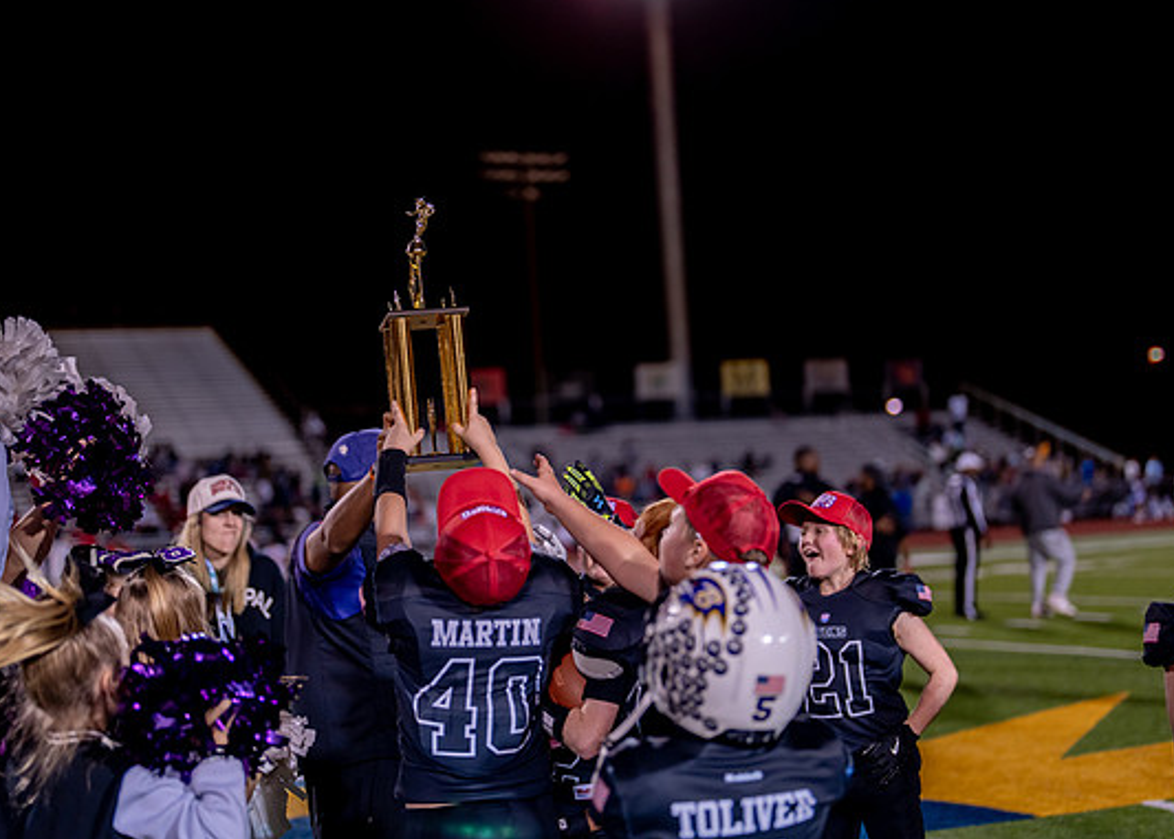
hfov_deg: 34.3
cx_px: 557
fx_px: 1901
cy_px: 388
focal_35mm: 57
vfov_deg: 24.9
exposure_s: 1/1000
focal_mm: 50
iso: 500
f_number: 1.2
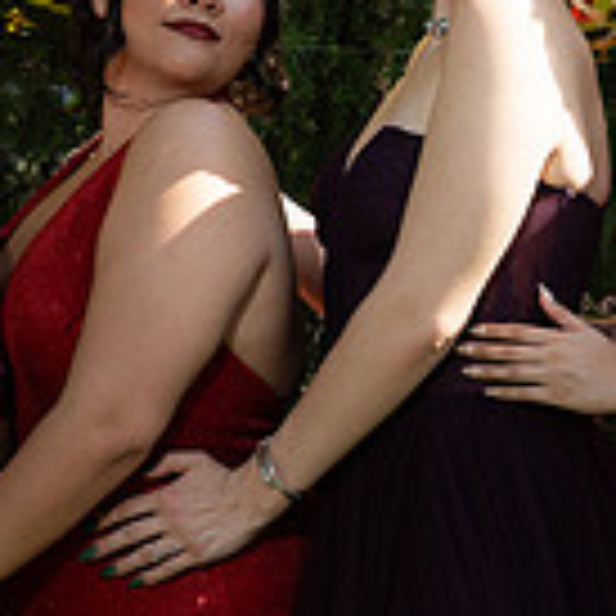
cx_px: 531
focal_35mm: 202
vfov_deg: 8.7
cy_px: 214
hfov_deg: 8.6
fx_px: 4067
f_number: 5
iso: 100
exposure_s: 1/250
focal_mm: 56
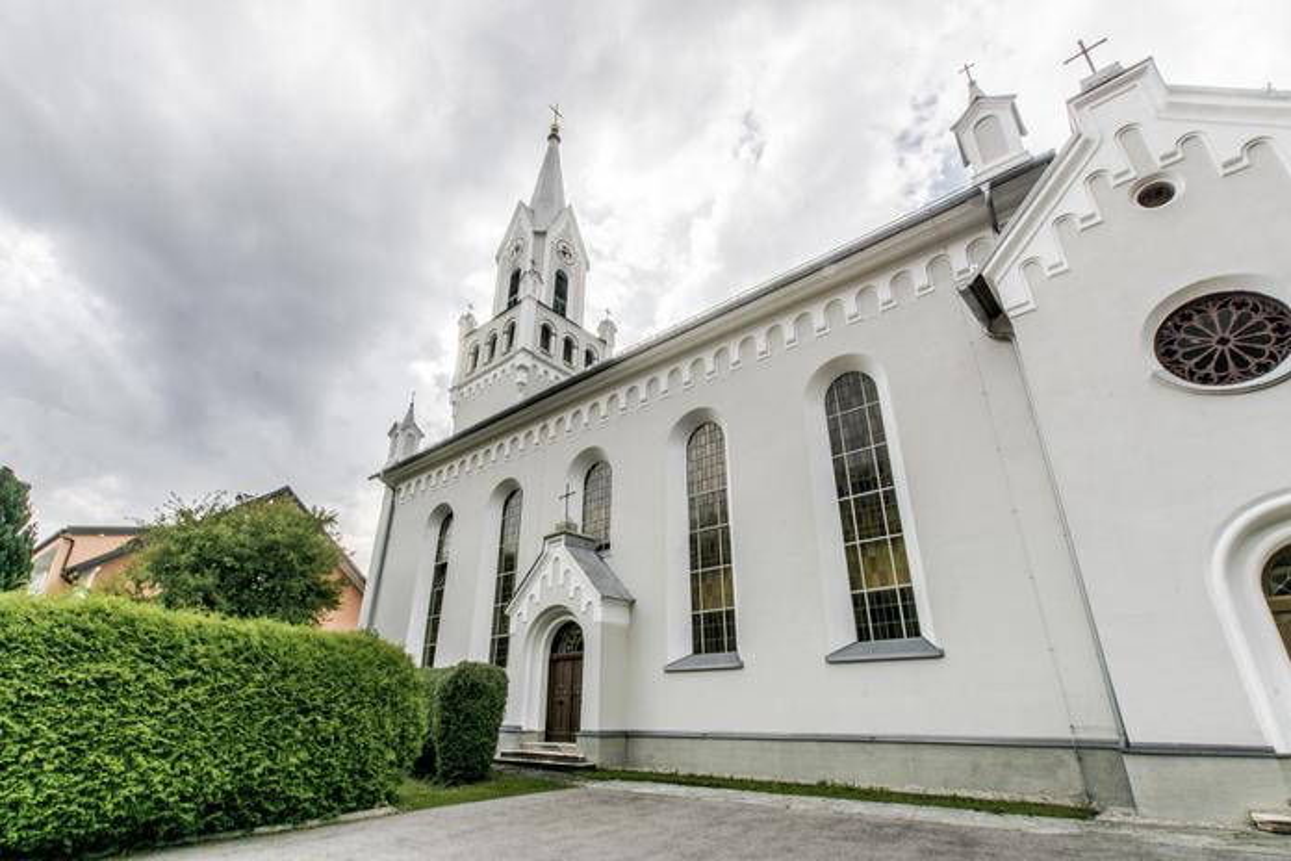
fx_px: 592
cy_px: 430
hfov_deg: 95.0
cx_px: 646
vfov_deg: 72.1
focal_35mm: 16
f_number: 22
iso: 200
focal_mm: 11
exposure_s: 1/50
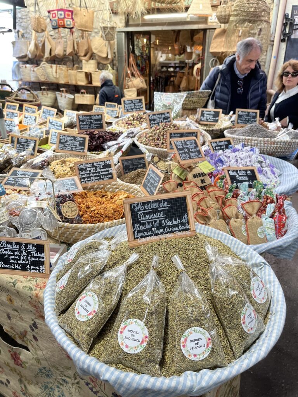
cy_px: 198
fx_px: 298
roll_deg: +0.9
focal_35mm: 26
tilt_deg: -25.9
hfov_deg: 53.1
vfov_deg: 67.3
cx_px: 149
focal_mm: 5.1
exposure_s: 1/100
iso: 80
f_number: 1.6
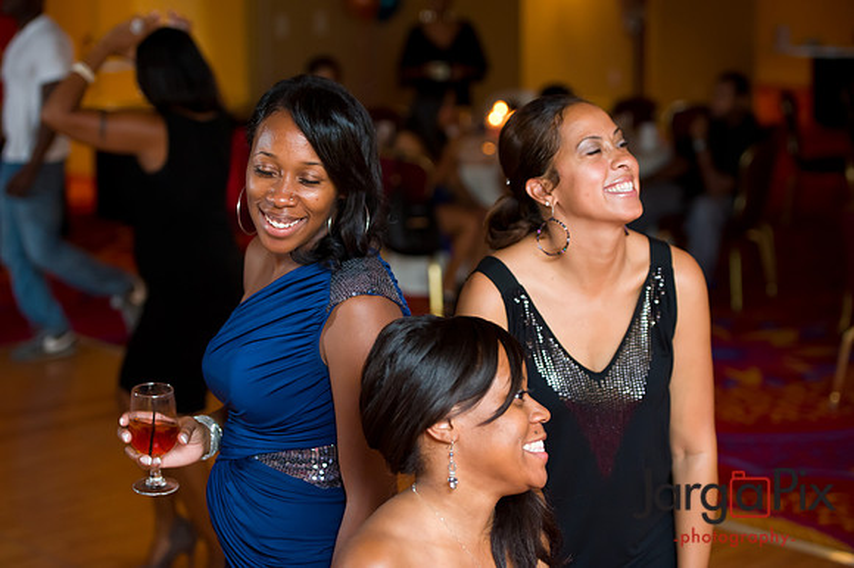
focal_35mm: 75
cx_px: 427
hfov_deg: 27.0
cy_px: 284
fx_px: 1778
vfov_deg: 18.2
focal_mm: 75
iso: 1600
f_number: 3.2
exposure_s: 1/125
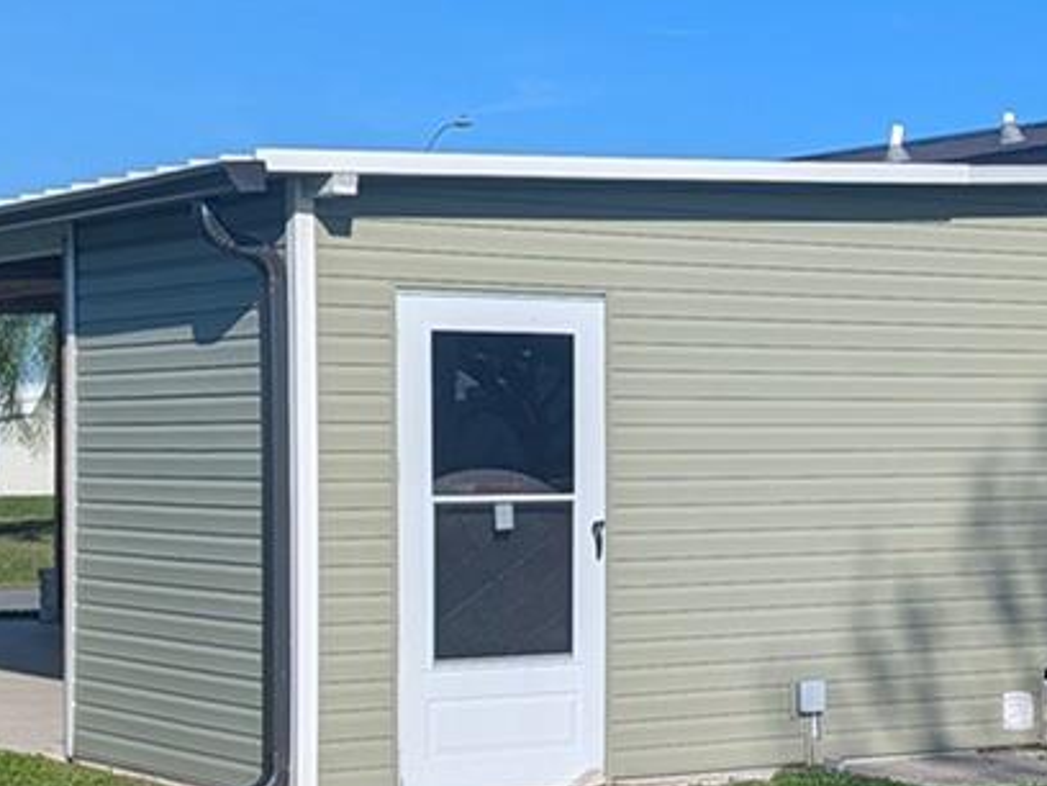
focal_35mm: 94
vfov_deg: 15.7
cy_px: 465
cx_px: 844
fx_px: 2843
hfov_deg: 20.6
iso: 38
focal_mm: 6.81
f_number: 1.85
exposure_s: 1/2899
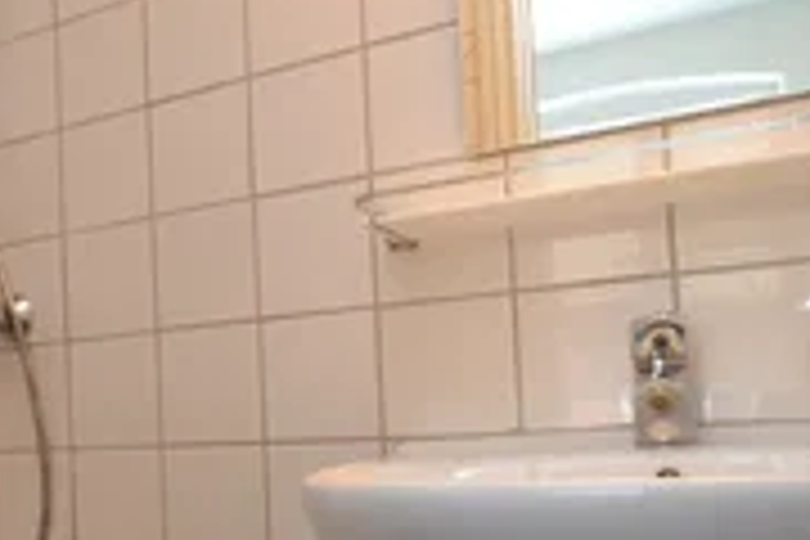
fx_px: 900
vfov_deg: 32.9
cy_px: 389
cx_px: 158
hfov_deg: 45.9
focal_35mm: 40
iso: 720
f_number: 3.8
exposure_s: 1/60
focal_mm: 12
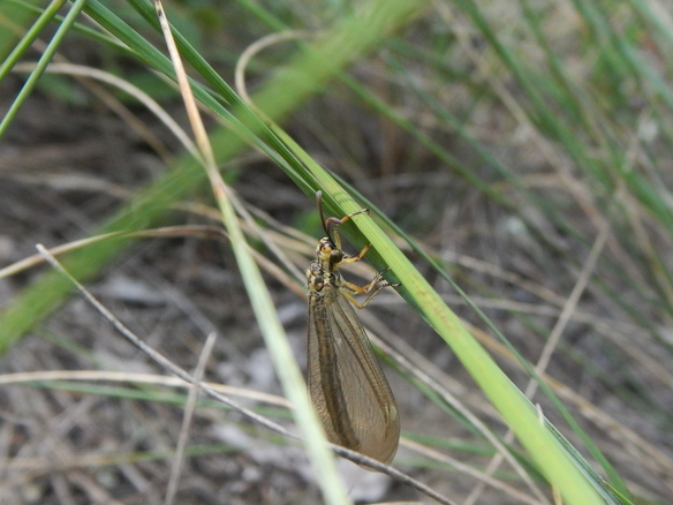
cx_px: 347
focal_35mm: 95
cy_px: 325
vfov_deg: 15.5
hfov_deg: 20.7
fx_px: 1847
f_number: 4.2
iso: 400
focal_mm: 11.7
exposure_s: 1/500
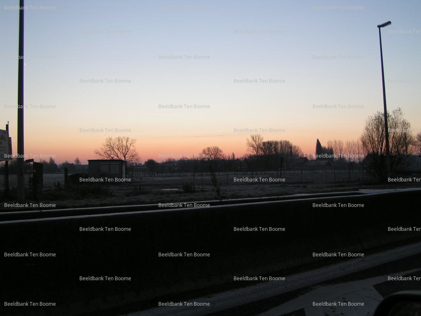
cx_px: 210
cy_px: 158
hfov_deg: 49.0
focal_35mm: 38
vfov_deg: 37.7
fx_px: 462
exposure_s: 1/40
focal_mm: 5.8
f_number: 3.5
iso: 50
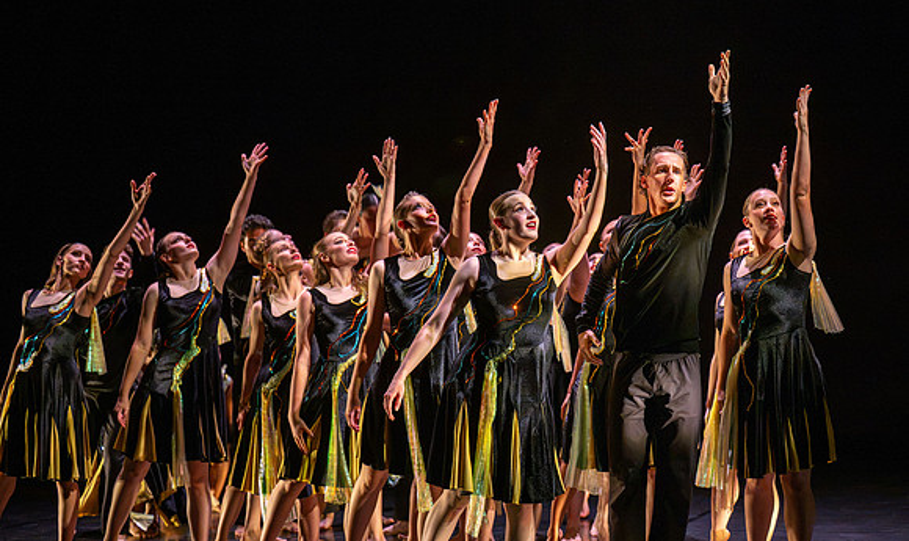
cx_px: 501
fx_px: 1946
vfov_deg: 15.8
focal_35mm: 80
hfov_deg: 26.3
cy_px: 219
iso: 3200
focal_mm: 70
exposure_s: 1/250
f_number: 2.8
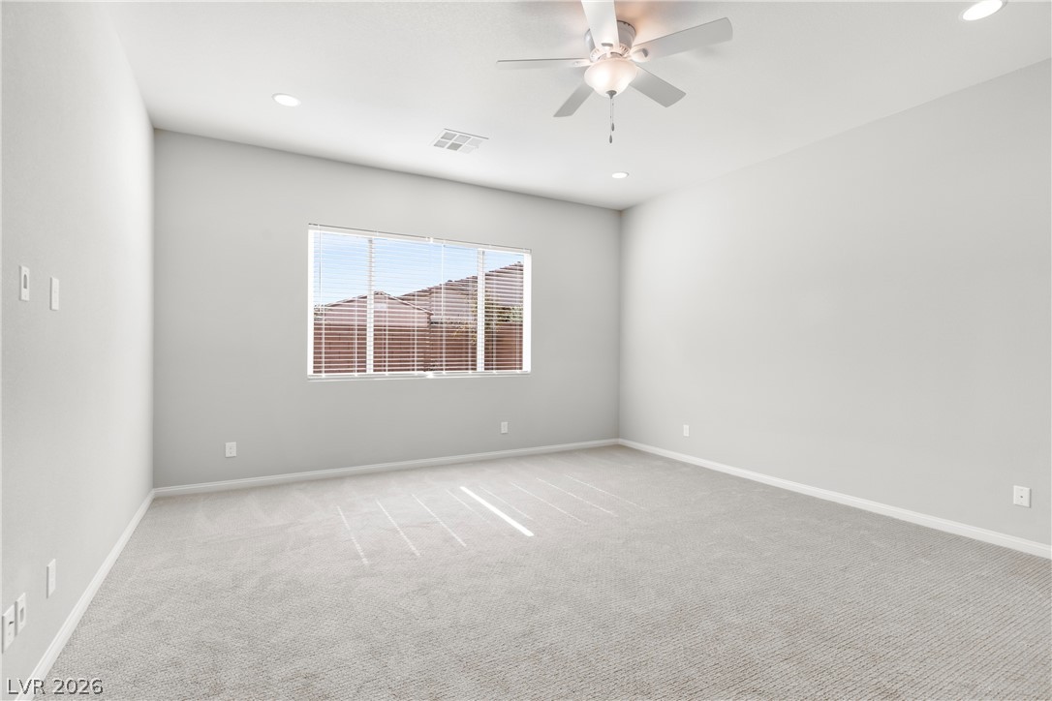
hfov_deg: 93.3
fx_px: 497
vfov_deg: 70.4
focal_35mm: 17
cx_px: 526
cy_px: 350
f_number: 8
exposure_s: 1/80
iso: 500
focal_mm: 17
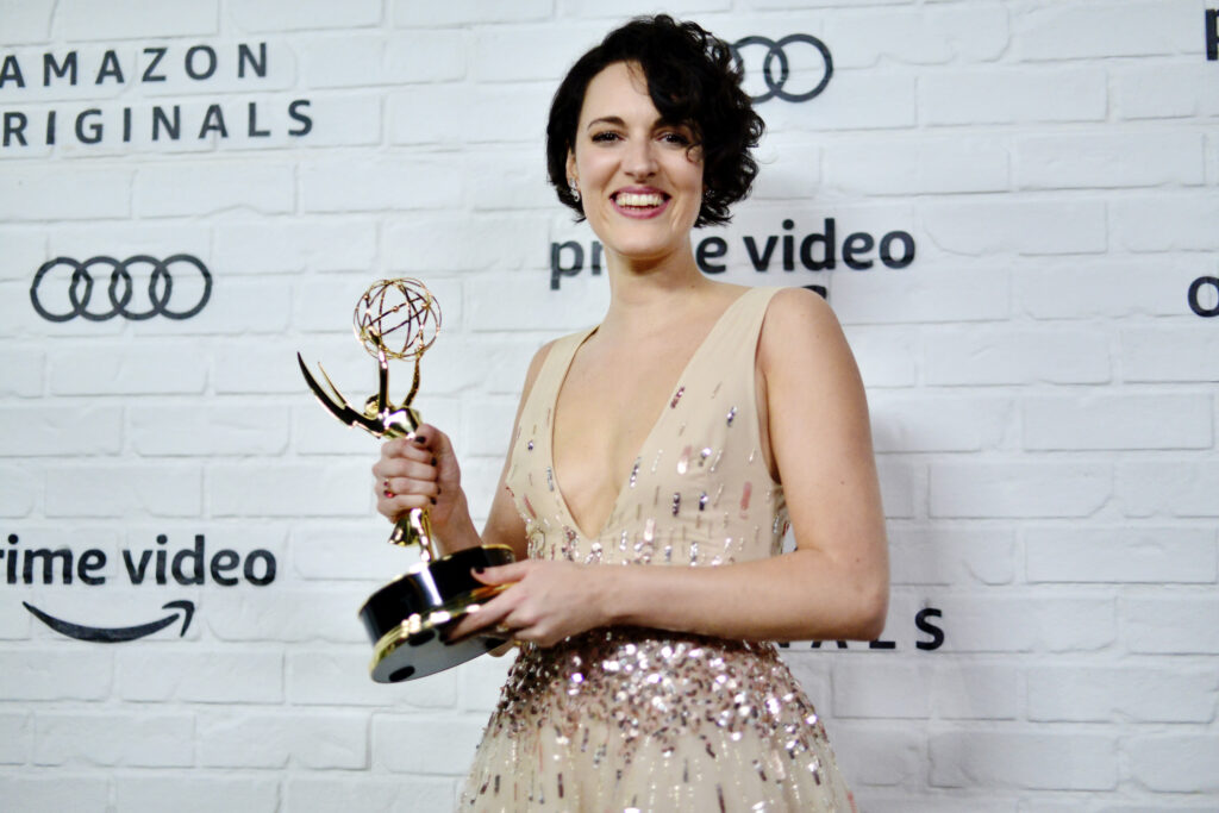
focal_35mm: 50
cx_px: 610
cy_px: 406
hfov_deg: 39.6
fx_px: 1693
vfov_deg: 27.0
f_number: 1.4
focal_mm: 50
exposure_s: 1/2000
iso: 2000
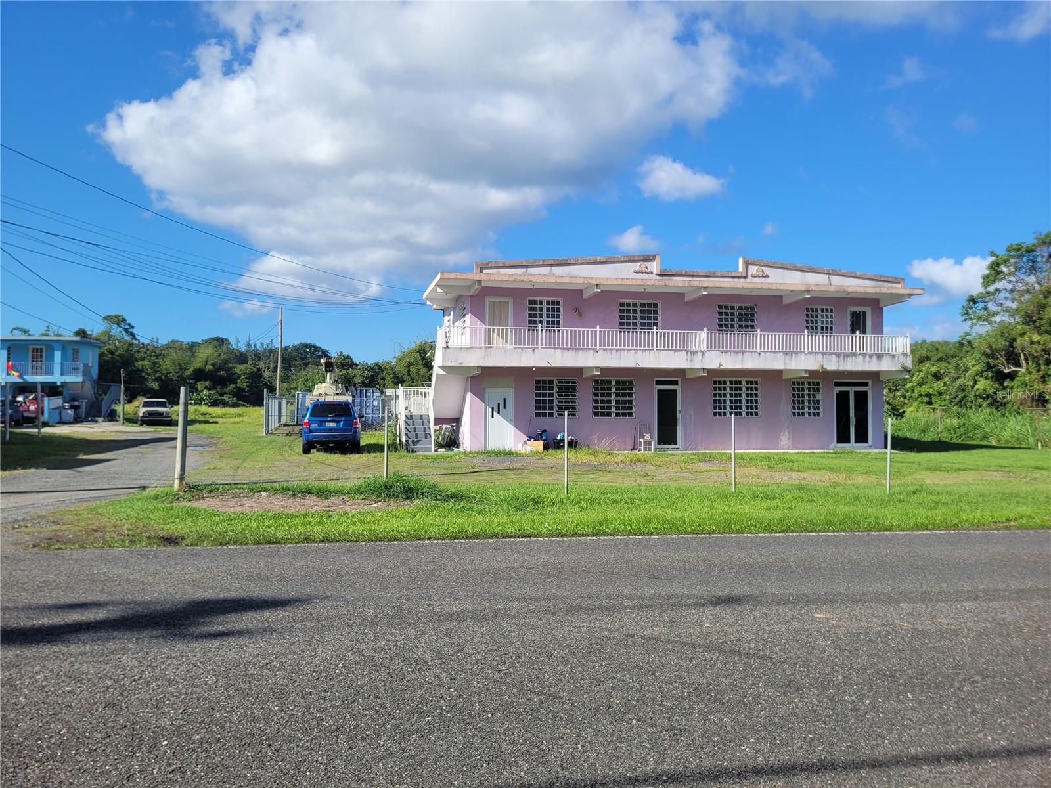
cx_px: 526
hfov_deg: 67.3
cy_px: 394
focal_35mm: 26
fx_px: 789
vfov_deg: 53.1
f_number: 1.8
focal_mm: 5.4
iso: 40
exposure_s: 1/2384
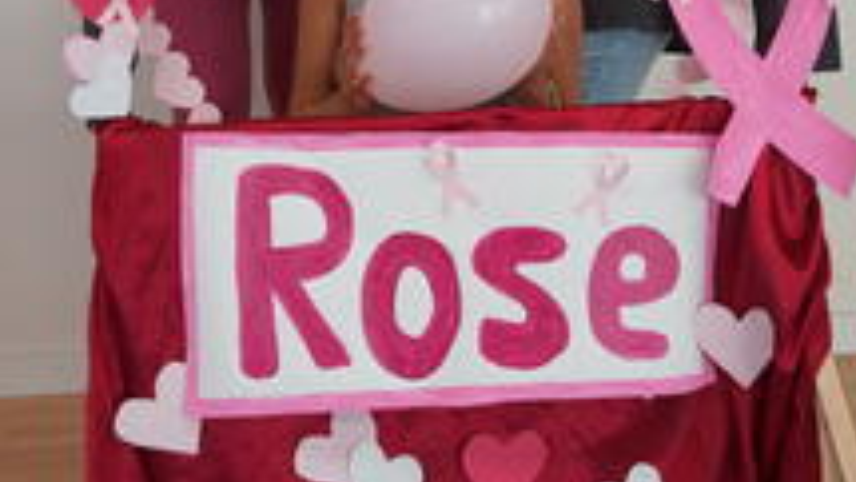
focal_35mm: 79
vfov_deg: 14.1
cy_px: -271
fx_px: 1802
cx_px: 432
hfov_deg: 26.7
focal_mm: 40.7
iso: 400
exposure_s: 1/160
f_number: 4
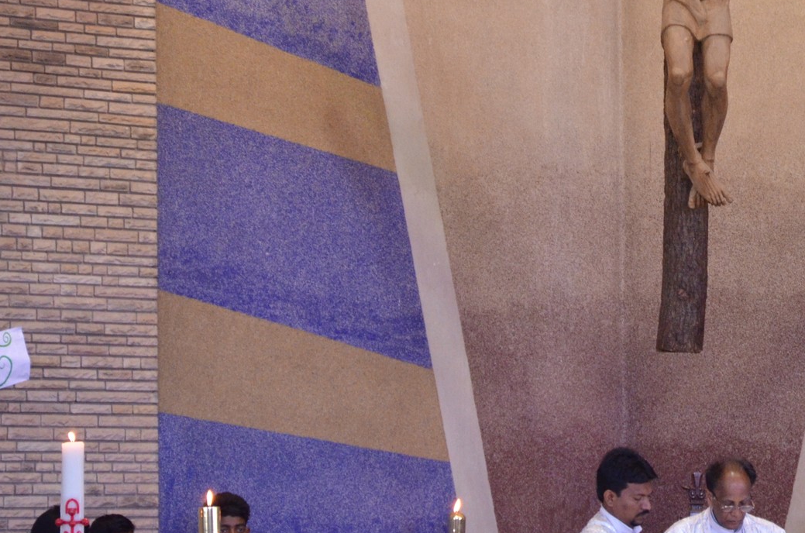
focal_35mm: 255
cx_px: 706
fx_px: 5690
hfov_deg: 8.1
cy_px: 129
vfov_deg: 5.4
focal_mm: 92
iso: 2000
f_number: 5.6
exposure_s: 1/50
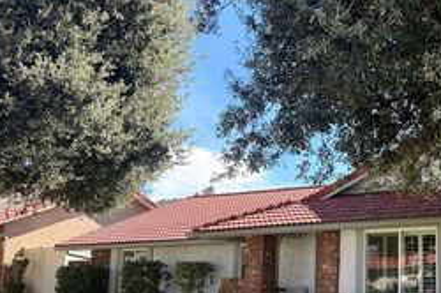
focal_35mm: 50
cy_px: 200
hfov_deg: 37.1
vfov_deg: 26.7
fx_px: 612
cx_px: 397
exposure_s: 1/1585
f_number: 1.78
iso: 100
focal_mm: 6.76
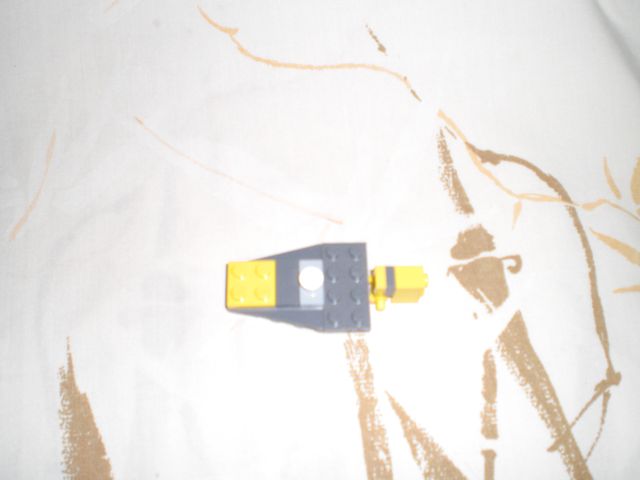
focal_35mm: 38
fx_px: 703
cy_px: 240
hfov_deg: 49.0
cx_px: 320
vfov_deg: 37.7
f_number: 3.1
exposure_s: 1/60
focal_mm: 6.3
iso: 200
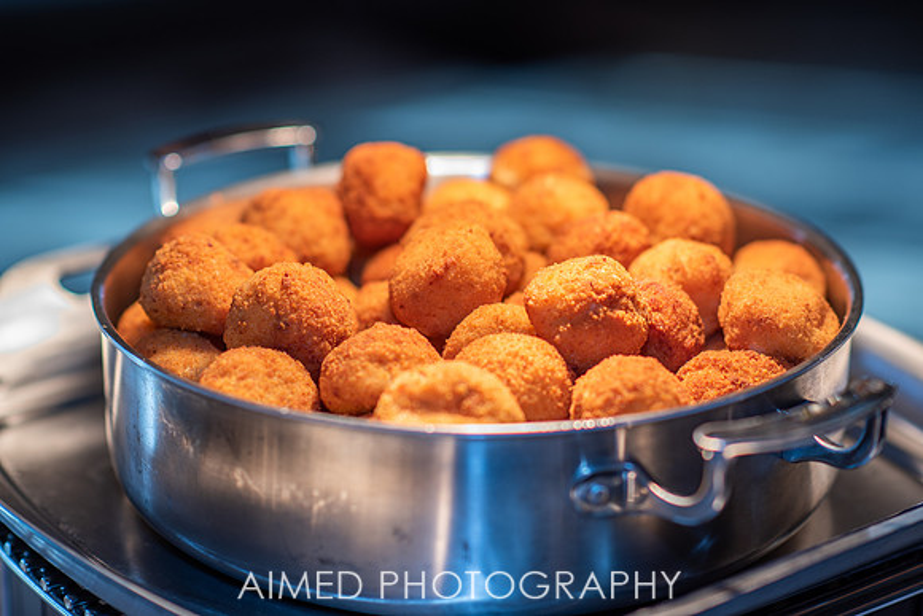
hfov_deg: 21.9
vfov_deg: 14.7
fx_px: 2382
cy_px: 285
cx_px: 500
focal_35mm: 93
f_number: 2
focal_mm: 85
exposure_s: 1/200
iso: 100
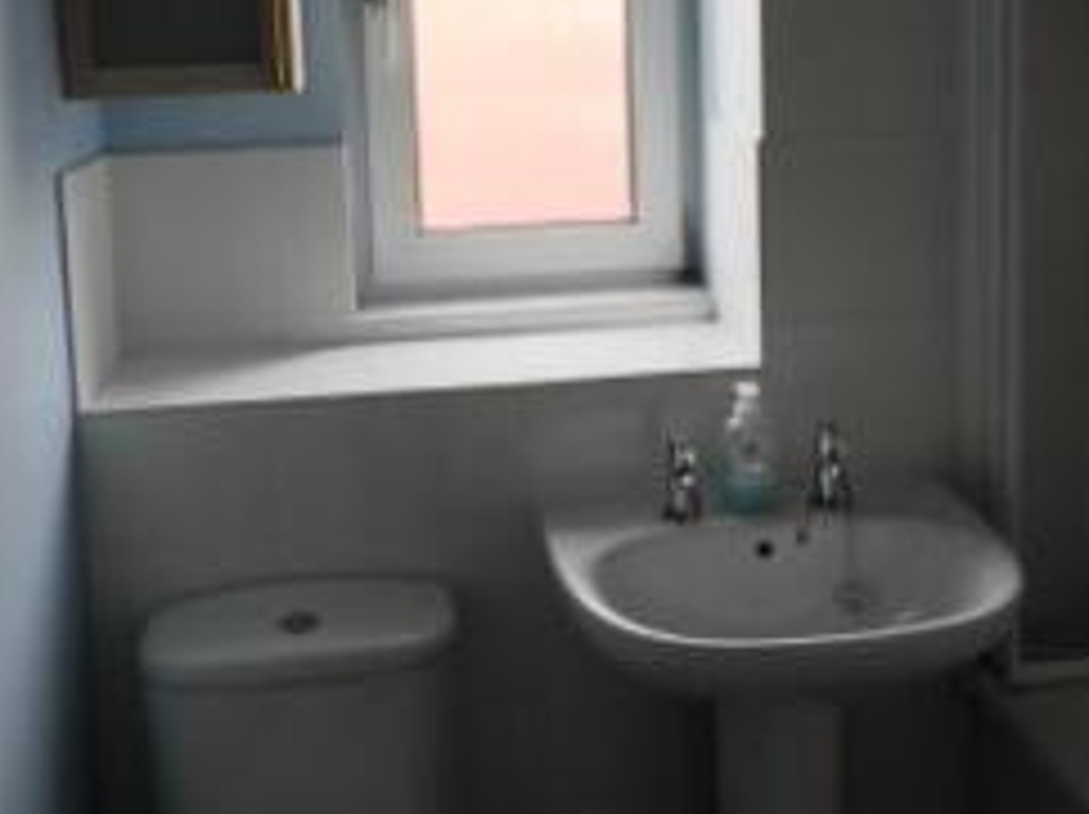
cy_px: 160
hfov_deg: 44.8
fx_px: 1320
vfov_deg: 33.3
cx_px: 560
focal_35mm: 42
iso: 64
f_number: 3.3
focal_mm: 4.3
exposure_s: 1/30
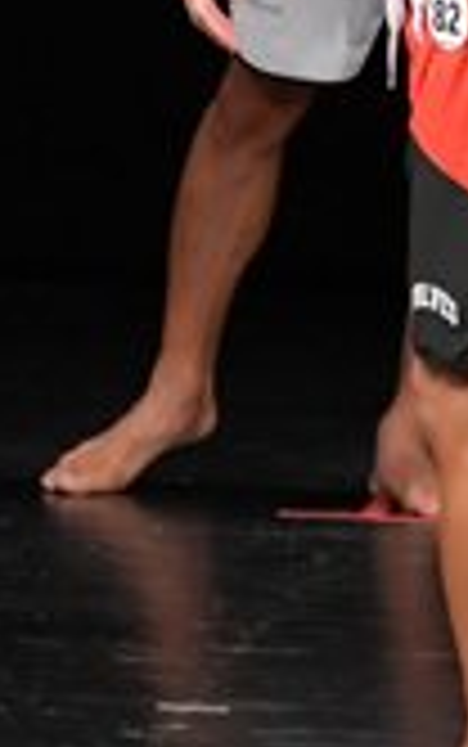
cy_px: -27
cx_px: 610
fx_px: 21737
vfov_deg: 2.0
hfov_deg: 1.2
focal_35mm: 1067
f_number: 5.6
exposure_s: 1/400
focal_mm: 150
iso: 3200
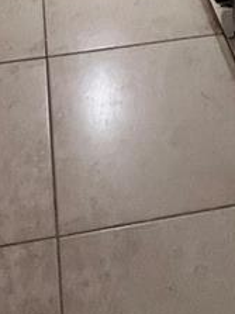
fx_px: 634
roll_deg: +0.7
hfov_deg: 21.0
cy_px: -252
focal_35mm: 70
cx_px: 136
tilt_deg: -17.3
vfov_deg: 20.1
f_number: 1.8
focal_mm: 1.57
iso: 400
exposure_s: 1/60
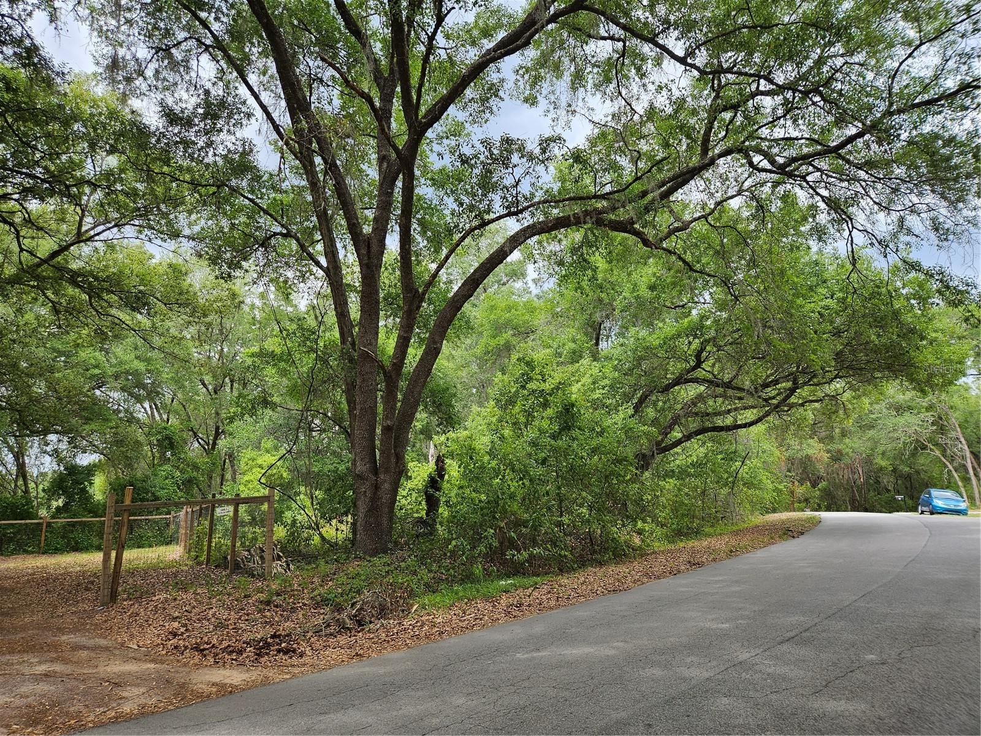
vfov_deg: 58.9
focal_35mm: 23
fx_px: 652
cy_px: 368
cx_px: 490
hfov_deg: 73.9
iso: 25
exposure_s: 1/479
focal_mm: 5.4
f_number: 1.8
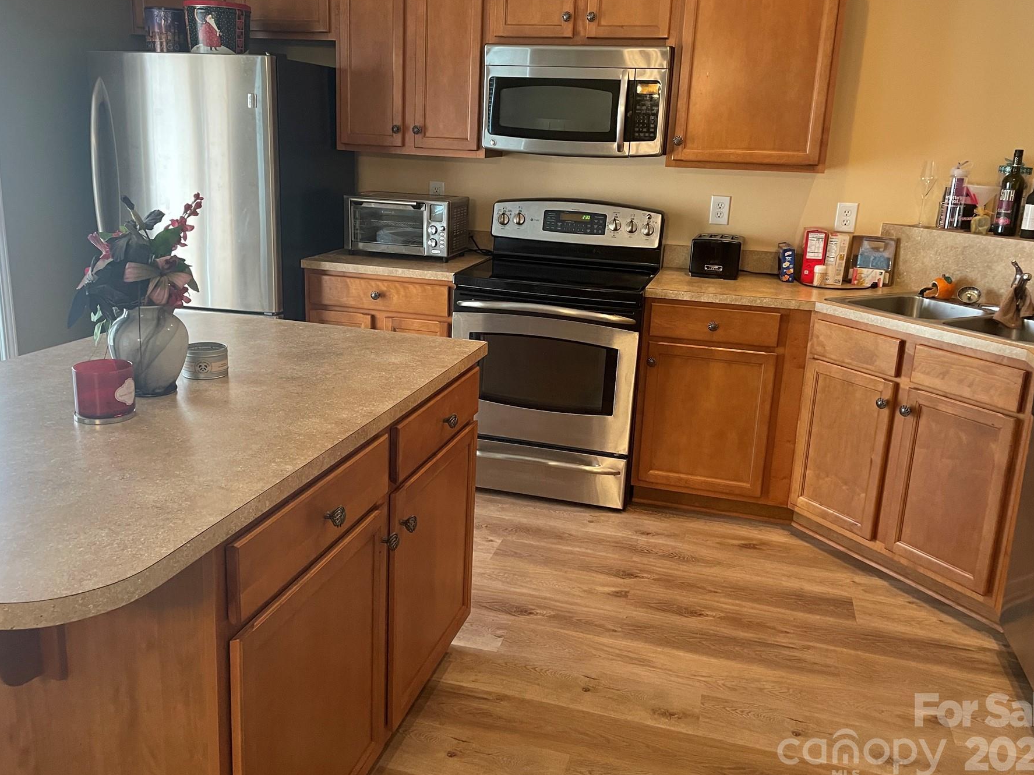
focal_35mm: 30
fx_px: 896
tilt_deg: -13.5
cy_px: 355
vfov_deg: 46.7
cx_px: 510
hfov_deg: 60.0
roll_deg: -1.7
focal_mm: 4.2
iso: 320
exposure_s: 1/60
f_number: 1.6
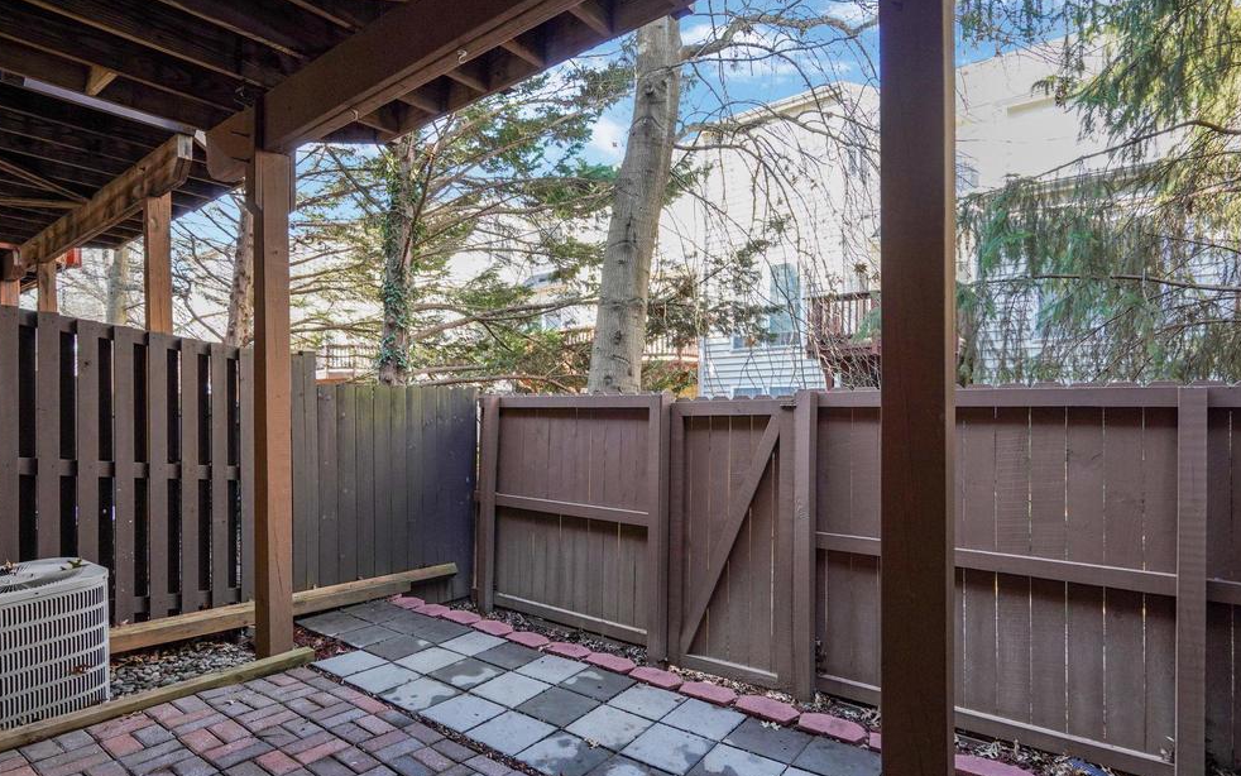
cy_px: 427
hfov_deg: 94.3
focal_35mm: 17
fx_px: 575
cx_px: 608
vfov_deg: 67.9
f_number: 8
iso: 1250
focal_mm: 16
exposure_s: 1/100
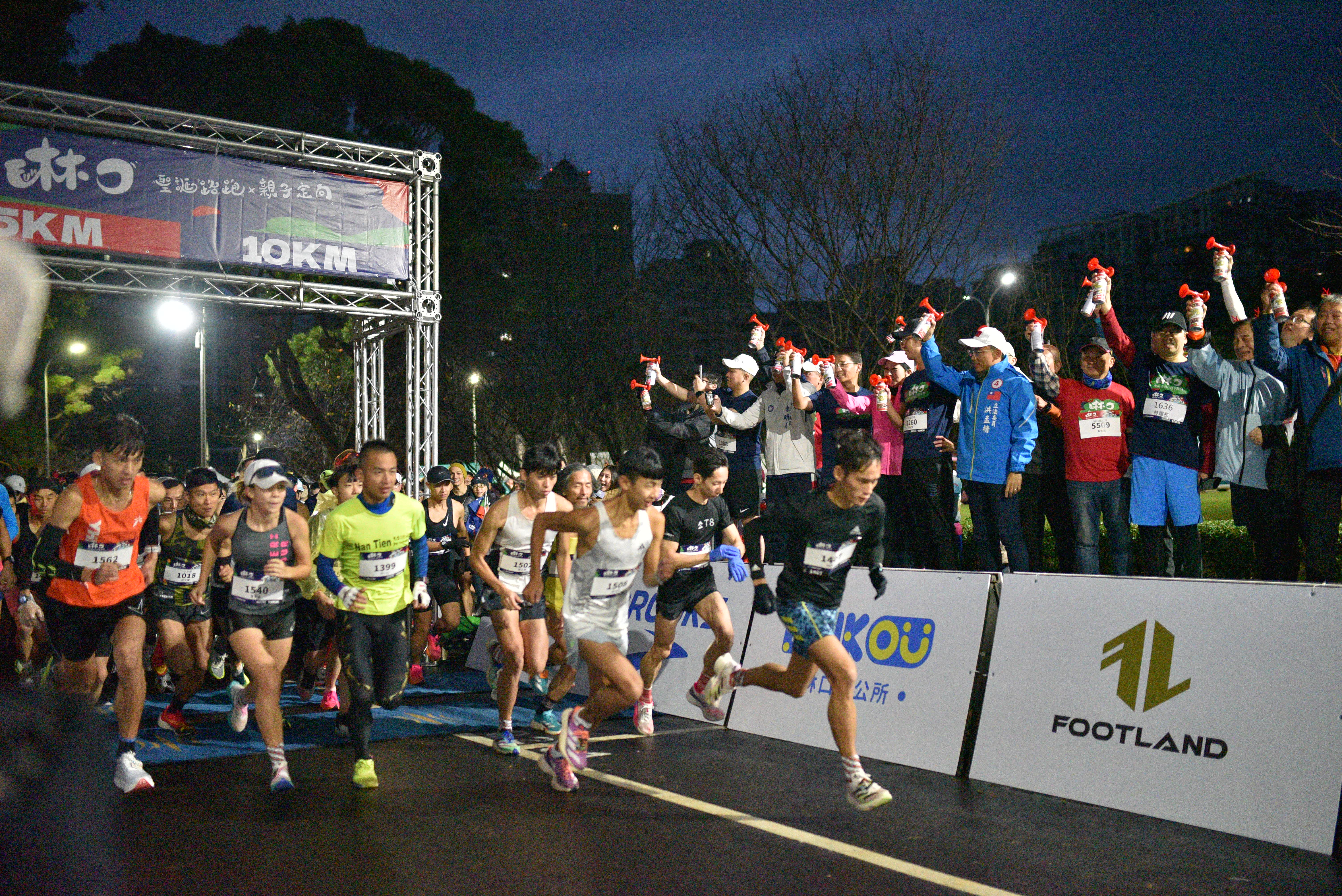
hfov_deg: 54.4
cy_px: 448
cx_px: 671
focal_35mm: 35
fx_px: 1305
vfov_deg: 37.9
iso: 6400
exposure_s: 1/800
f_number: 1.4
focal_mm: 35
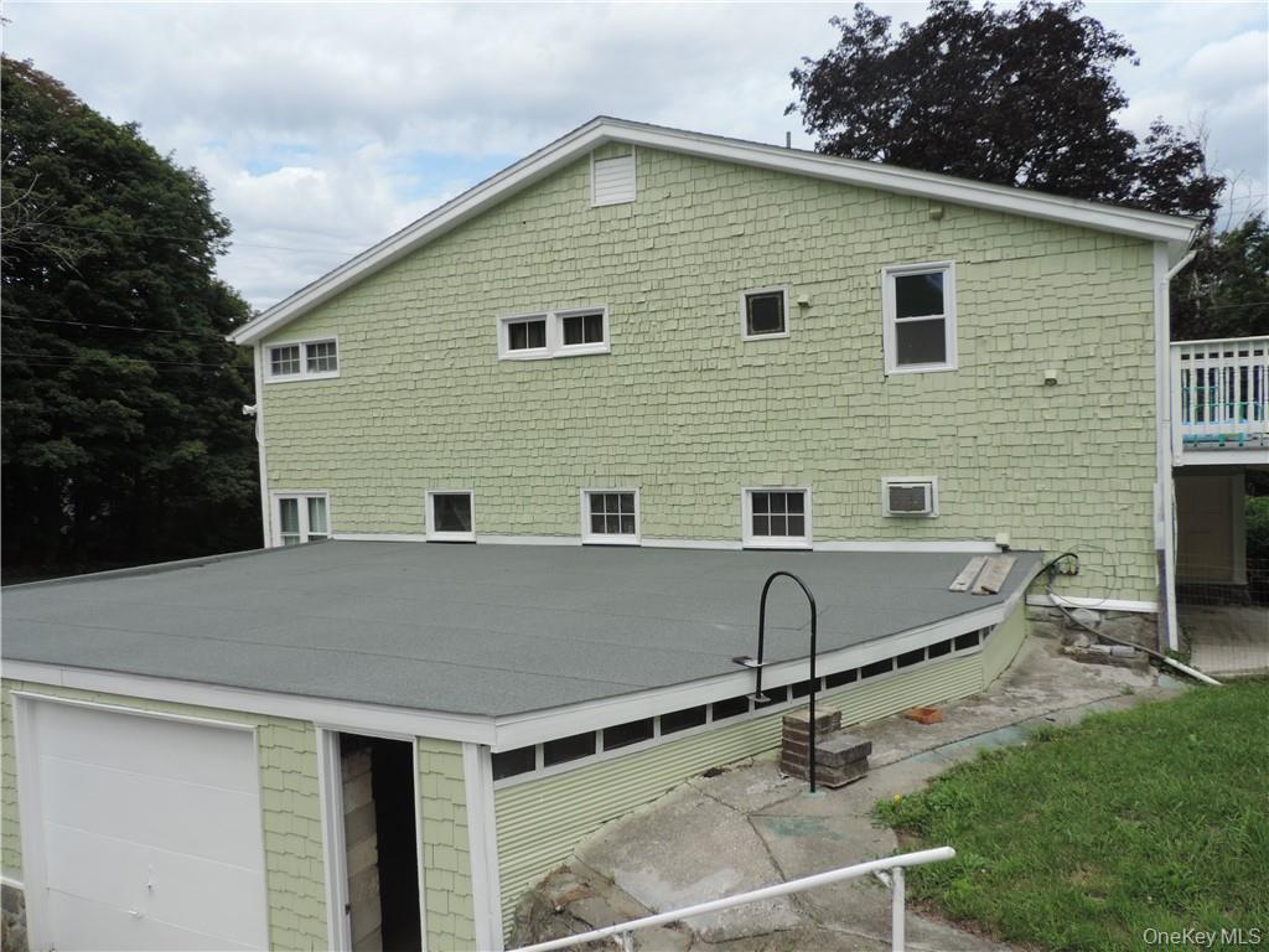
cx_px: 634
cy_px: 476
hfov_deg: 71.6
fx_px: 880
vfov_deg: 56.8
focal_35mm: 24
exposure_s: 1/1000
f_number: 3
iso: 80
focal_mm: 4.3
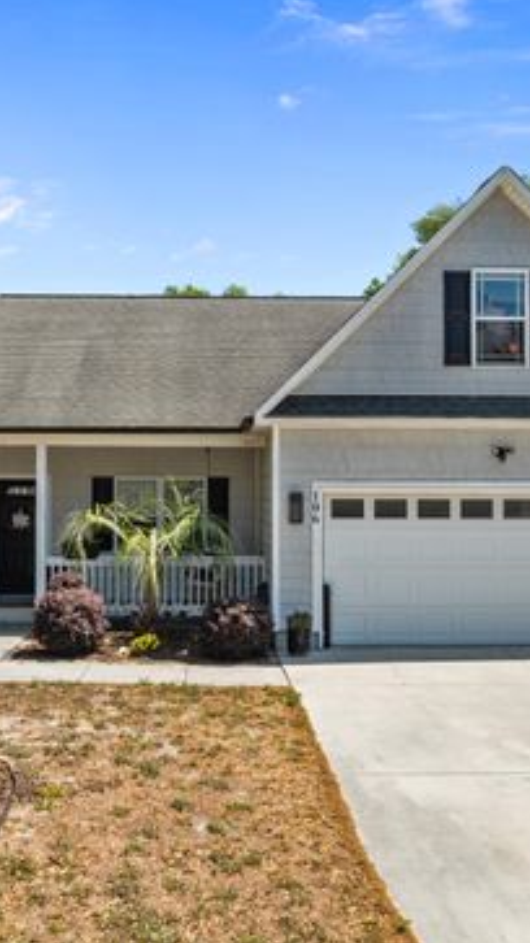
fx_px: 900
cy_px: 465
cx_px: 223
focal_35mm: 36
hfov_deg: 32.8
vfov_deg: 55.3
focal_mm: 12.29
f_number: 2.8
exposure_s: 1/640
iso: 110
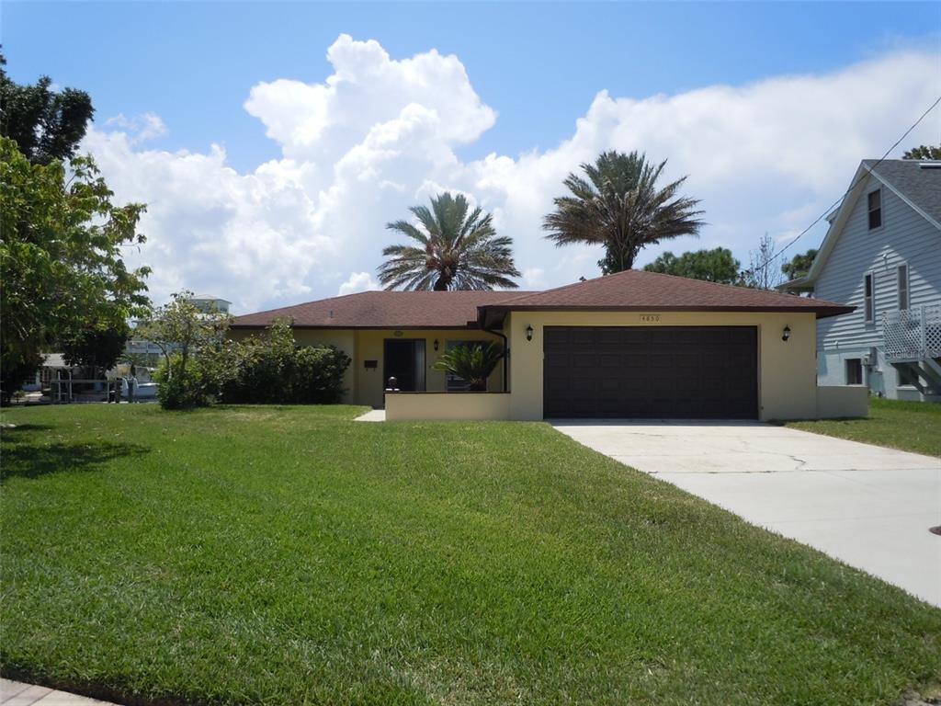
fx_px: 761
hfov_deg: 63.4
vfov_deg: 49.7
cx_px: 470
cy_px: 353
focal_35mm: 28
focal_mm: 5
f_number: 7.4
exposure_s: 1/320
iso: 100
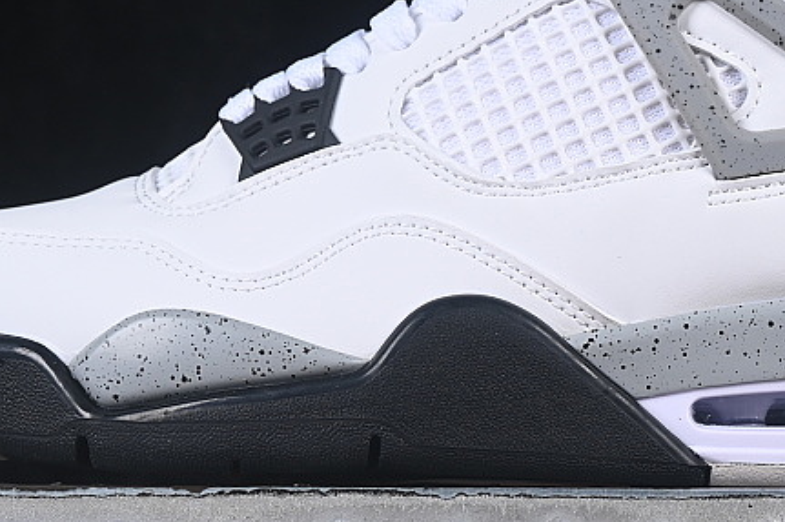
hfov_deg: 10.9
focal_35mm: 188
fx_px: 4098
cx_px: 517
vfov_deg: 7.3
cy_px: 82
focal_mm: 50
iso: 160
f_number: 8
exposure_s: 1/80
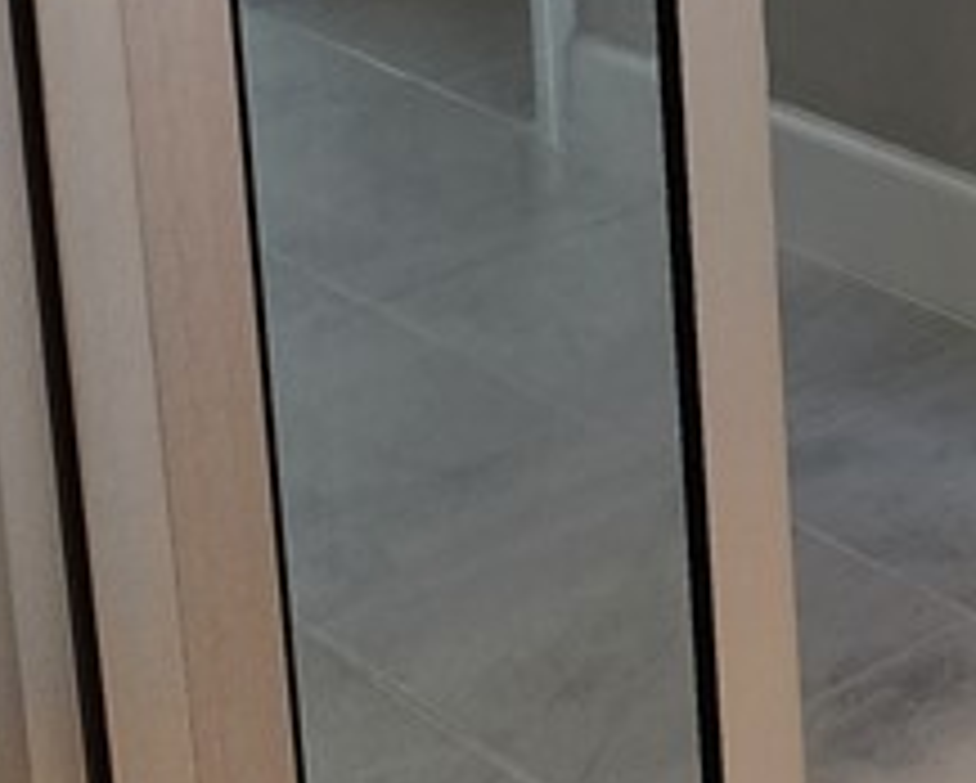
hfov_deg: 13.8
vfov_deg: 12.7
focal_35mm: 106
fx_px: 3065
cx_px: 2240
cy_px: -783
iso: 100
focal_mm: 6.4
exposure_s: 1/120
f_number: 1.8
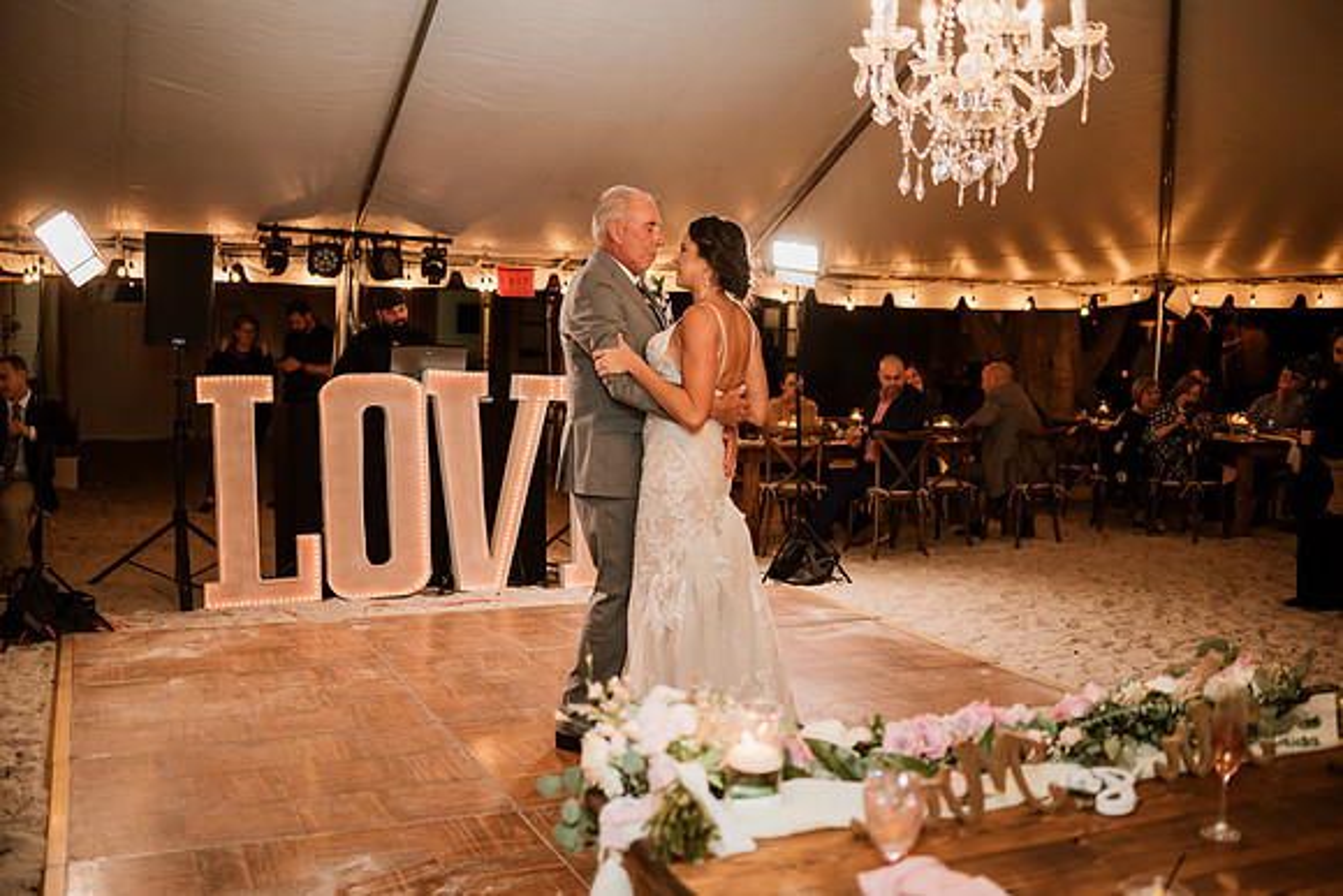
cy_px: 448
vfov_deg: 37.9
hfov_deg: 54.4
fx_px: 1306
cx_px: 672
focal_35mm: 35
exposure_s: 1/160
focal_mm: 35
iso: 500
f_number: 2
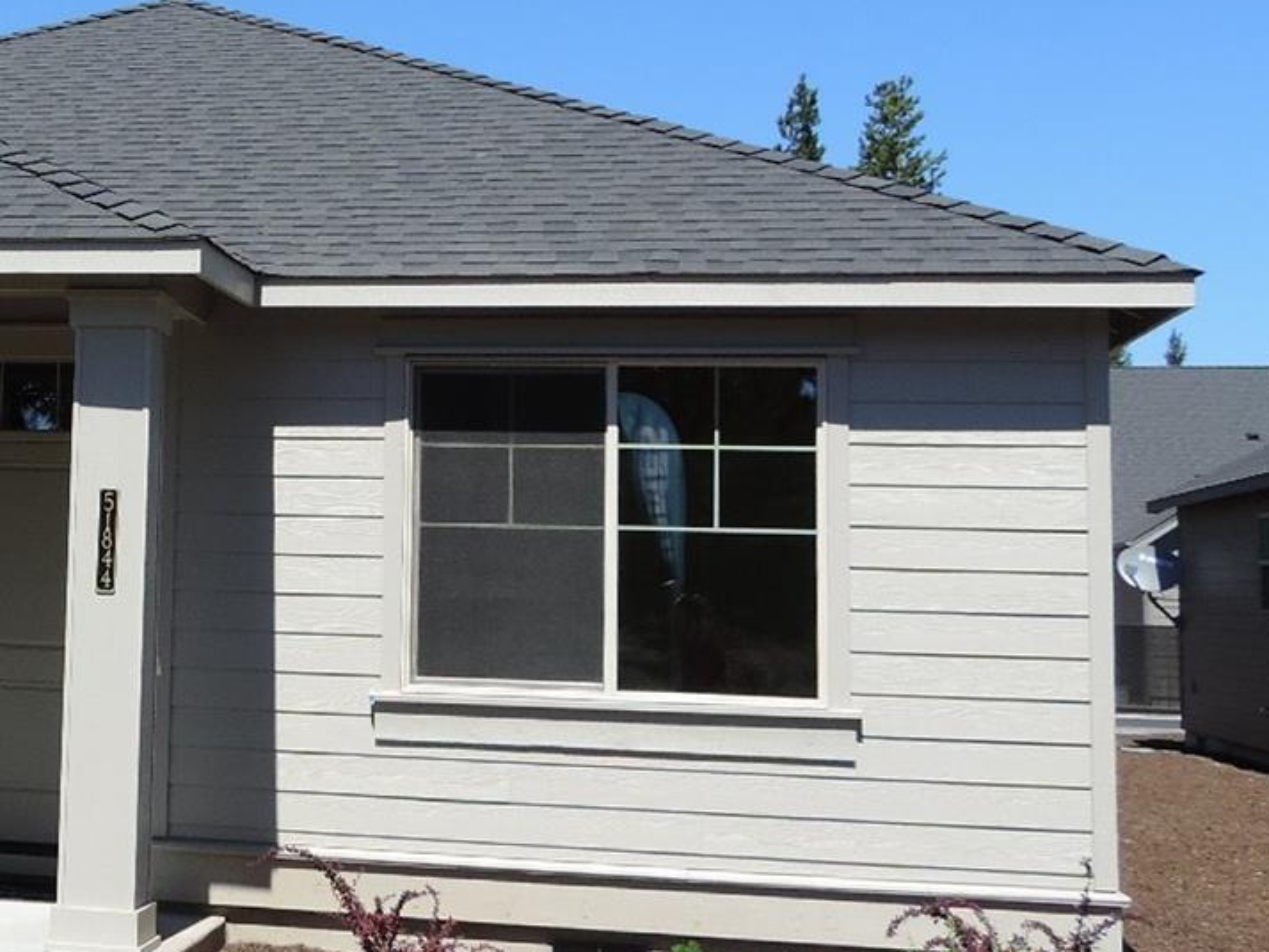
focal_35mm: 63
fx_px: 2310
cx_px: 25
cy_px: 326
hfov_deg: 28.9
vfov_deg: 23.2
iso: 80
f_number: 3.1
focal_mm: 5.3
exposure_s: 1/800
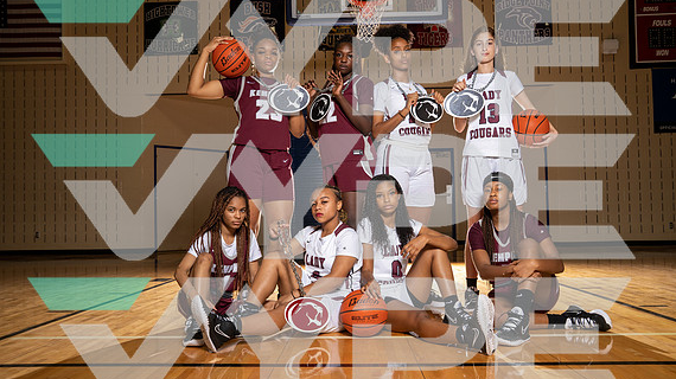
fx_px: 573
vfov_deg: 36.6
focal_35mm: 32
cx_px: 333
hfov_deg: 61.0
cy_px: 197
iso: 640
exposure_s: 1/250
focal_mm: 30
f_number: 8
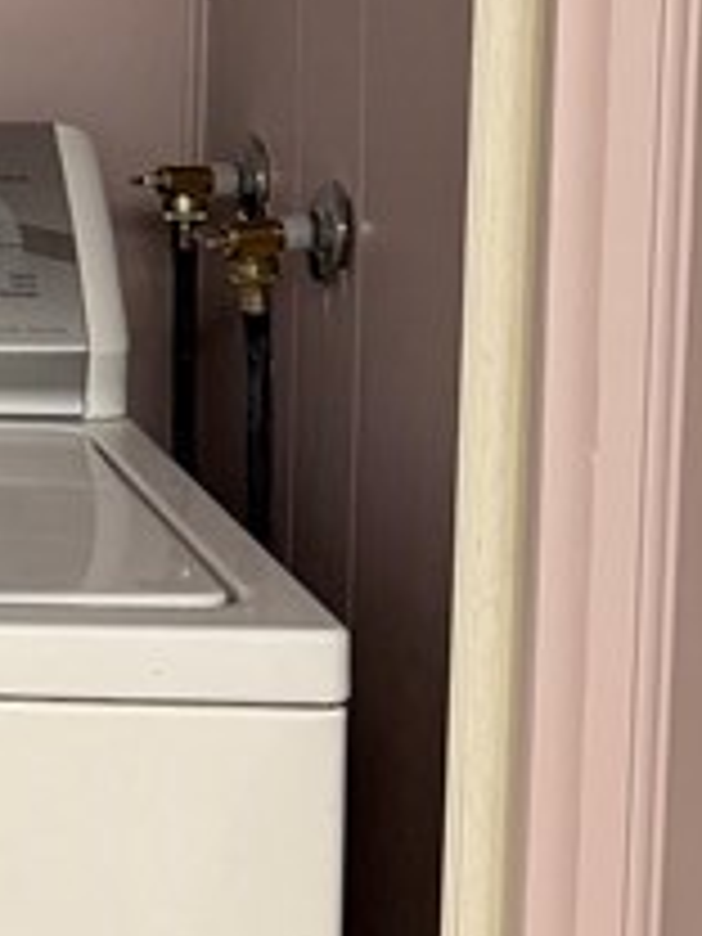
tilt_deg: -5.7
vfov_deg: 16.4
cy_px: 36
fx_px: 3191
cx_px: -904
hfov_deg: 10.9
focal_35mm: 118
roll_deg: +0.0
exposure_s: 1/60
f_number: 1.78
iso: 160
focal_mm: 6.76
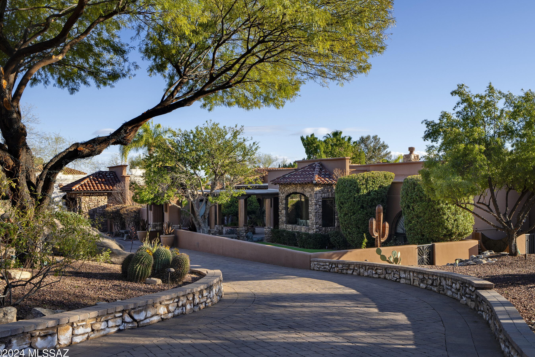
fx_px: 371
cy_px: 184
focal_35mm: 25
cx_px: 272
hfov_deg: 71.5
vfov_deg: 51.3
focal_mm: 24
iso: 100
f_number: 9
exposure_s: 1/100
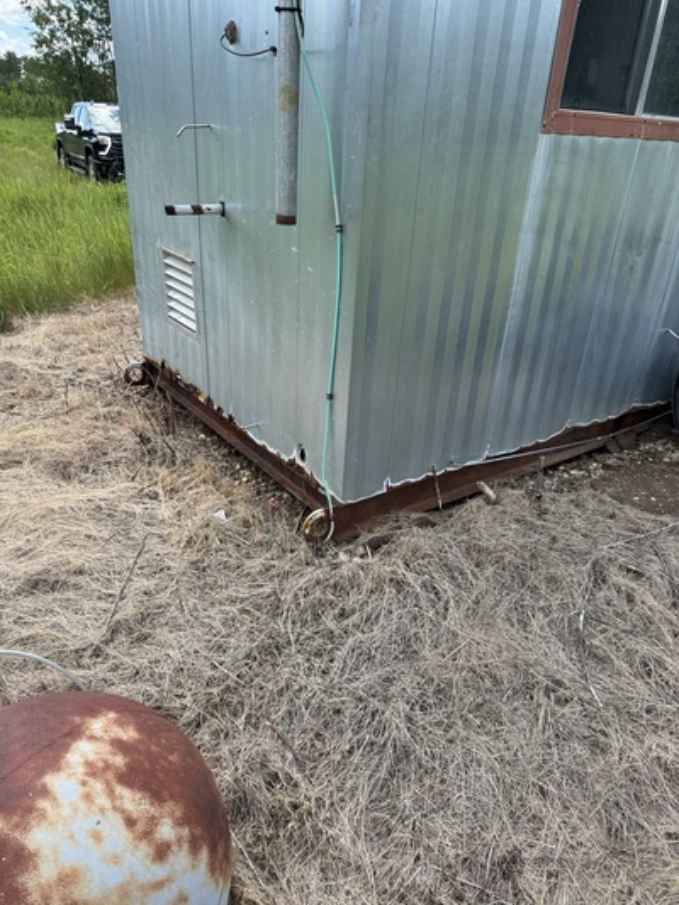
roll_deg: -1.4
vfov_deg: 71.6
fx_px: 627
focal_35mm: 24
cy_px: 452
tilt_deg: -26.2
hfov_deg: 56.8
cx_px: 340
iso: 80
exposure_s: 1/1285
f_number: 1.78
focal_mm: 6.76
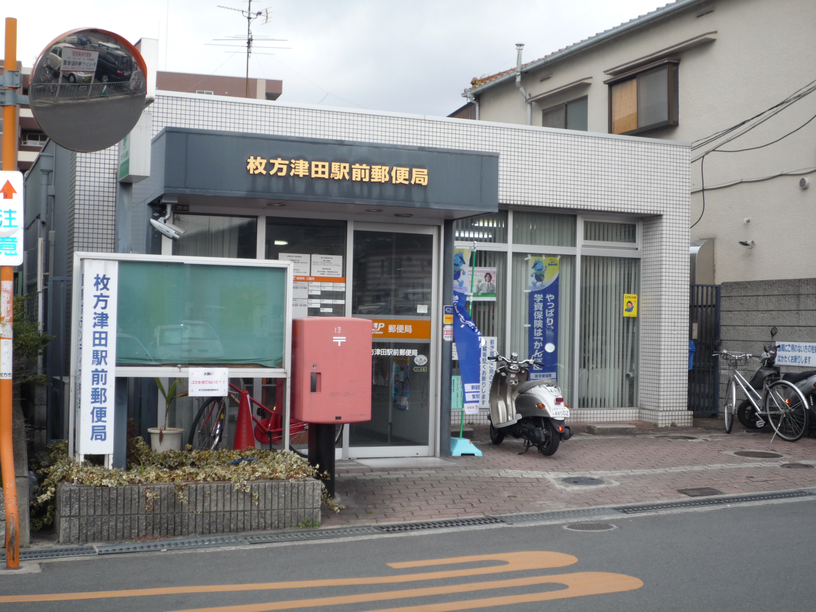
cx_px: 408
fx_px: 1108
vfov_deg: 30.9
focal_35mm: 47
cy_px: 306
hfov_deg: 40.4
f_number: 4.3
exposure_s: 1/250
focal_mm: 8.3
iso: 100
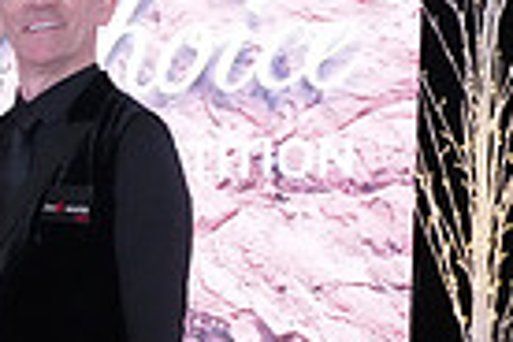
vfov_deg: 10.2
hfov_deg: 14.1
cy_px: 519
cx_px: -387
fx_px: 1852
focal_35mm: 130
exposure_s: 1/250
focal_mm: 31
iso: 8000
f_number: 9
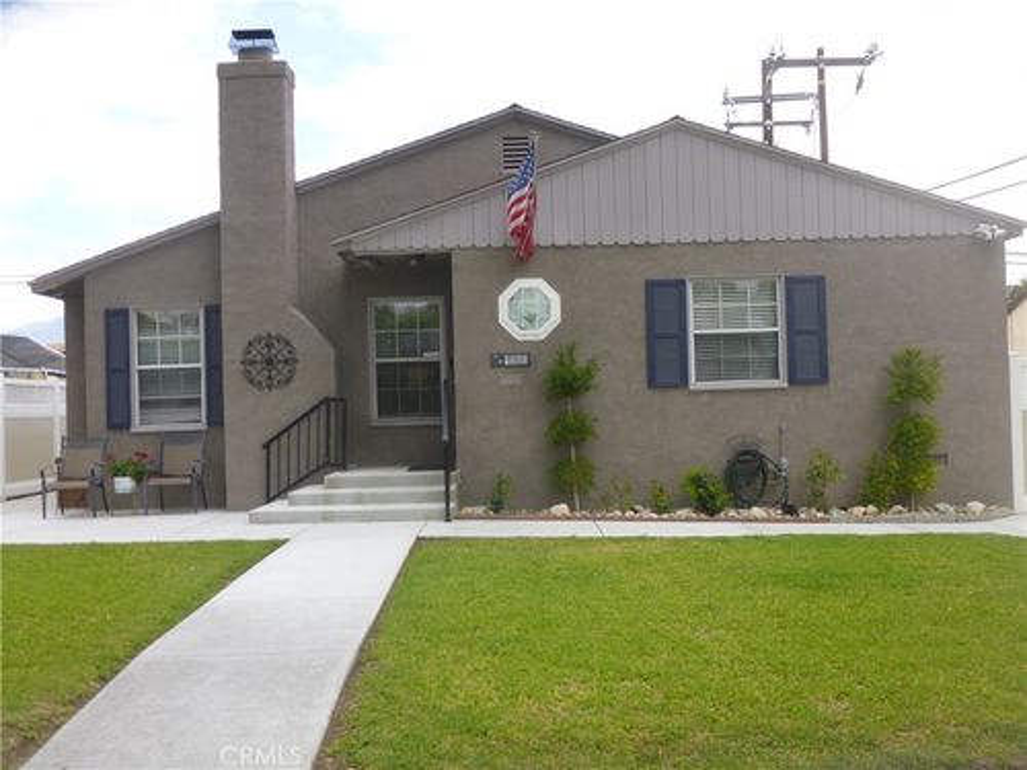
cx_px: 514
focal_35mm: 36
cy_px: 385
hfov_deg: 51.4
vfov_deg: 39.7
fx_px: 1068
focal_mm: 6.5
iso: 100
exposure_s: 1/400
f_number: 3.6
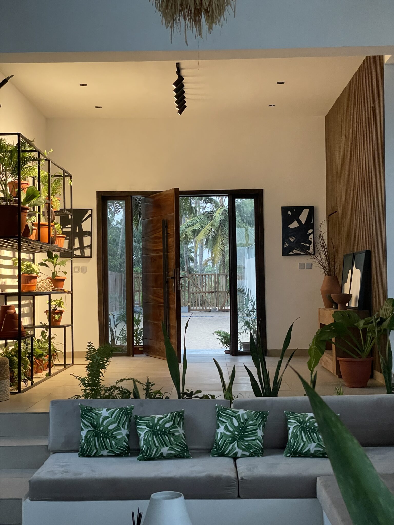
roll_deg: +1.0
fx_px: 789
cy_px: 262
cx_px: 197
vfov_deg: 36.8
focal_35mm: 52
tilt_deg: +2.3
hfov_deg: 28.0
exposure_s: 1/60
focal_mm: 6
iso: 800
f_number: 2
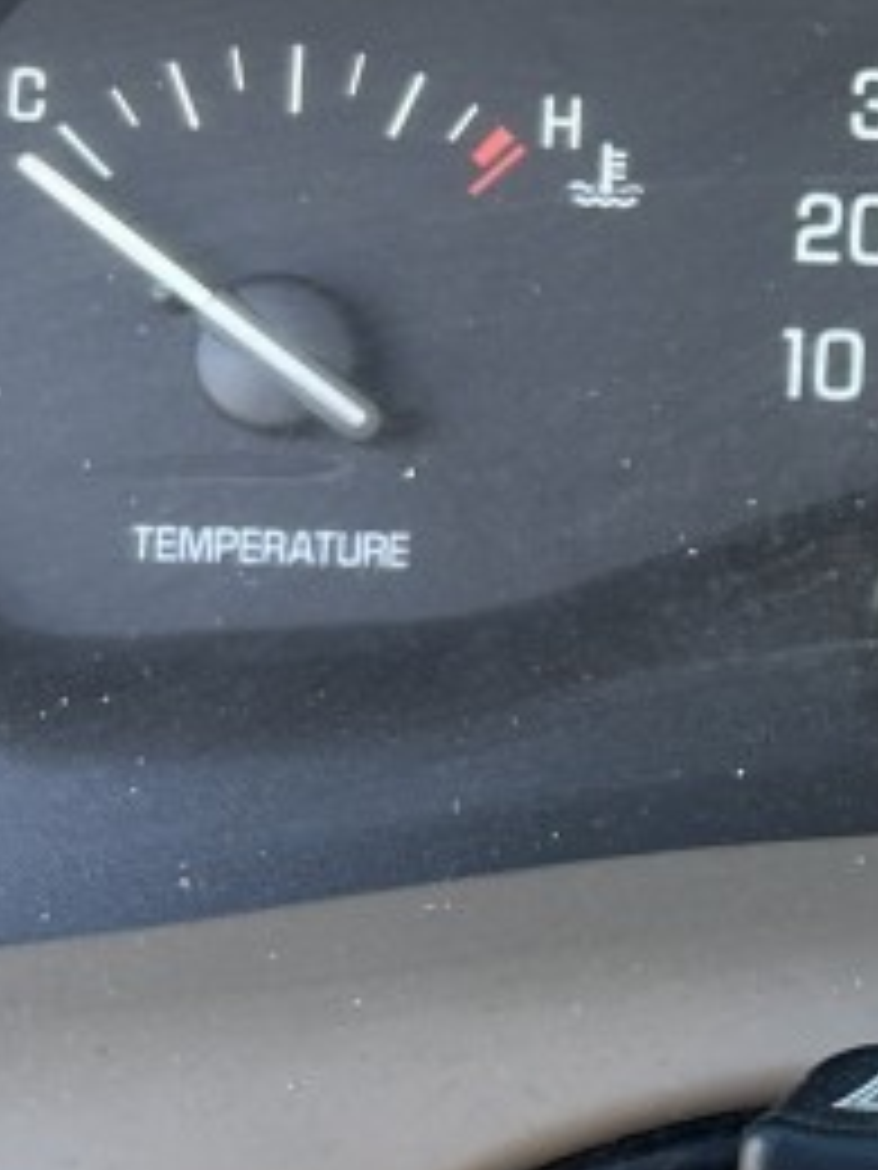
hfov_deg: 10.9
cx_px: 1549
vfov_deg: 15.4
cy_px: 346
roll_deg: -6.1
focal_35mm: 128
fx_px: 4329
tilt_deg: -16.0
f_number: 1.5
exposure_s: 1/121
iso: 64
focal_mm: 5.7
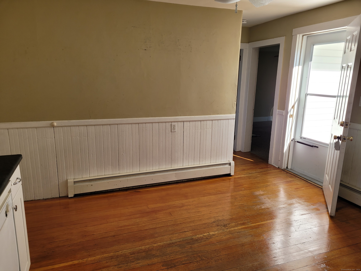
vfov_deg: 53.1
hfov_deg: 67.3
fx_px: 271
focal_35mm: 26
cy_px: 136
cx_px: 180
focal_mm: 5.4
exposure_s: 1/120
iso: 50
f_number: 1.8
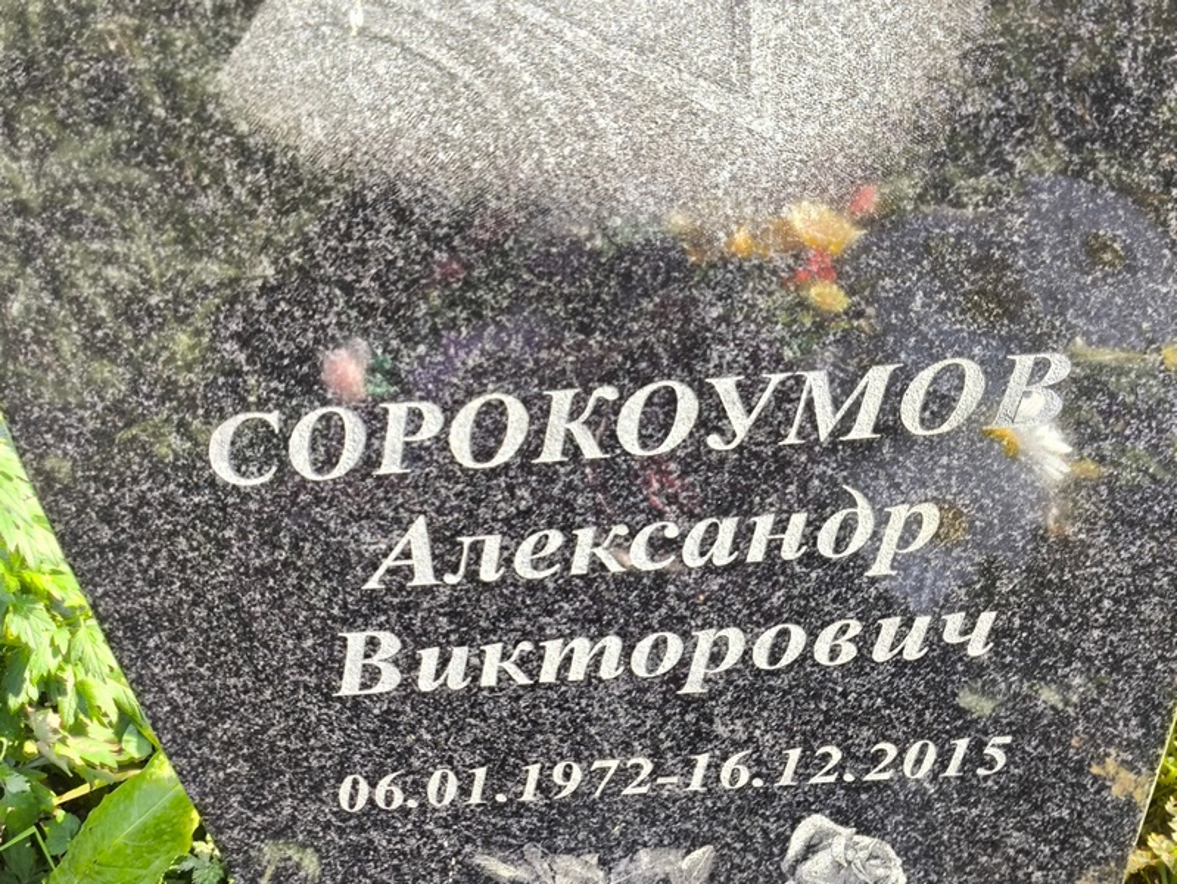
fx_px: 1701
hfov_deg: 38.2
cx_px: 588
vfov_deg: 29.1
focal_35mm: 50
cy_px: 442
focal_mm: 4.71
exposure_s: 1/120
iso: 64
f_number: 1.7
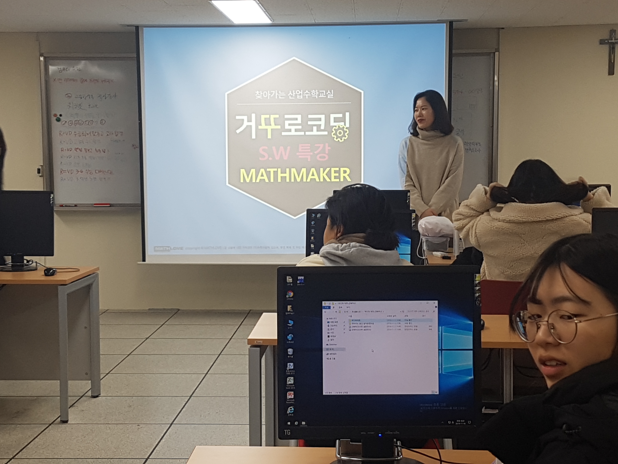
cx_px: 299
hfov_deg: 65.3
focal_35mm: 27
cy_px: 224
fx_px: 482
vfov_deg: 51.3
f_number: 1.7
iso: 64
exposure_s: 1/120
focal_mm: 4.2
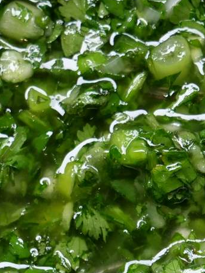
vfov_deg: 10.1
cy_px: 375
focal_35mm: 190
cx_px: 149
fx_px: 1498
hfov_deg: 7.8
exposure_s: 1/60
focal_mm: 27
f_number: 3.6
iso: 320
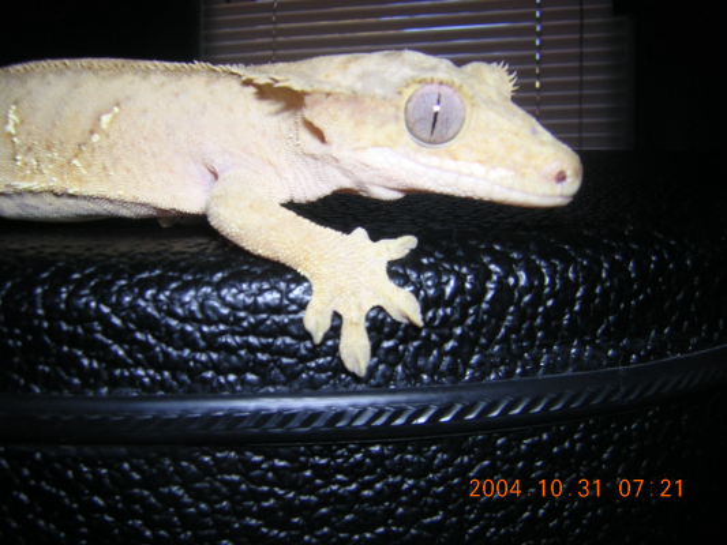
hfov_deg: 51.3
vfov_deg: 39.7
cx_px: 364
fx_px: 756
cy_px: 272
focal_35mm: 36
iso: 100
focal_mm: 4.7
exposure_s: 1/60.1
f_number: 5.2
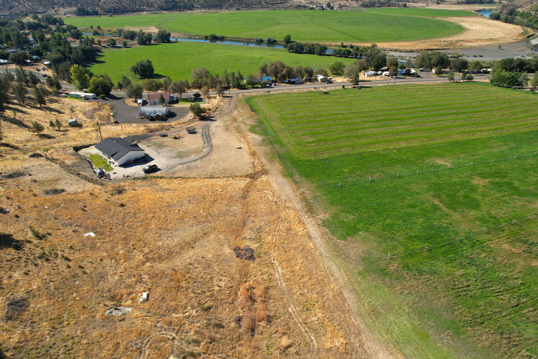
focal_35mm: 22
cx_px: 269
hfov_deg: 78.6
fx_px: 329
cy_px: 180
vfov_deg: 57.2
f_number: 2.8
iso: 100
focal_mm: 8.38
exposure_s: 1/1250
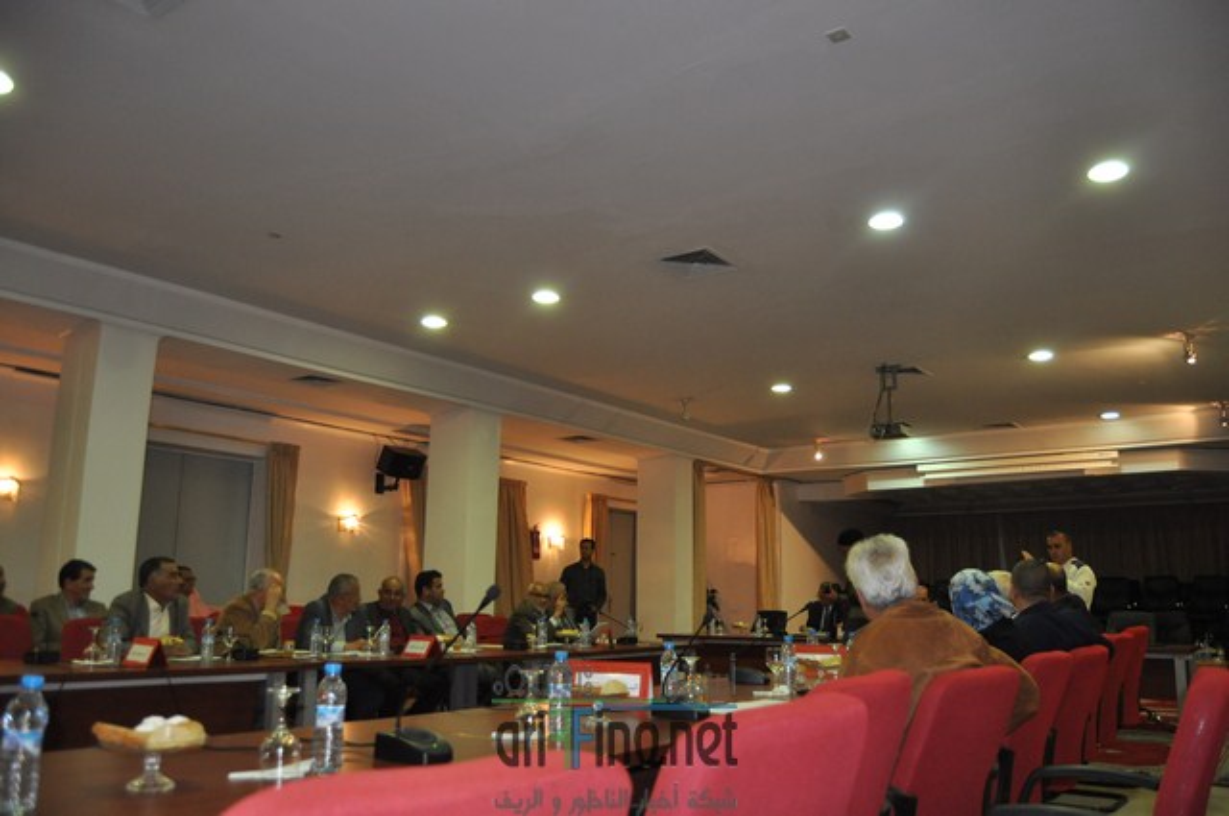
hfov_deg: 67.4
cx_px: 614
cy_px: 408
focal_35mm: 27
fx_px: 921
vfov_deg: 47.8
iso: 800
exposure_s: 1/60
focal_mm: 18
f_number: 3.5
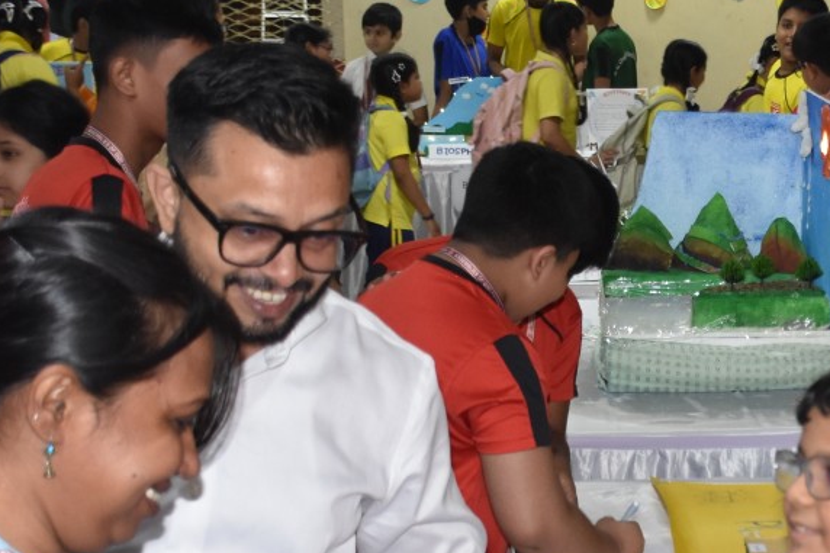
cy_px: 447
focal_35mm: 102
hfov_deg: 19.3
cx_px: 891
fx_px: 2351
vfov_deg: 13.3
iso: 1100
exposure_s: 1/60
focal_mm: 24
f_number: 3.8
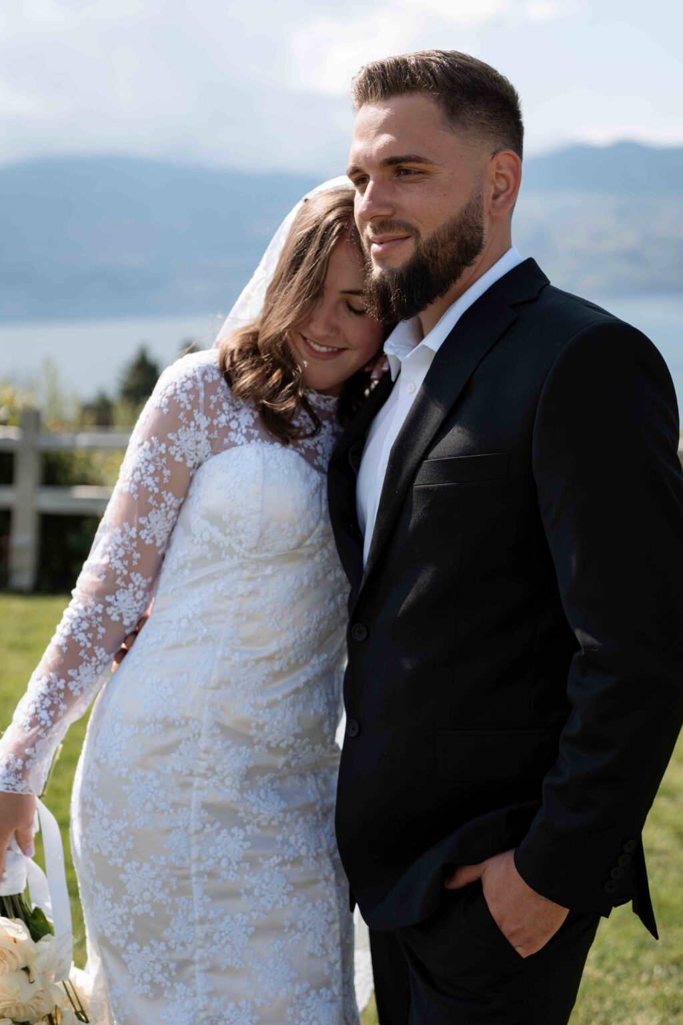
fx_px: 1423
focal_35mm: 50
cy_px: 512
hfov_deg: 27.0
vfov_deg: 39.6
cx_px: 342
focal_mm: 50
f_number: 2.8
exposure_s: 1/2500
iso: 100
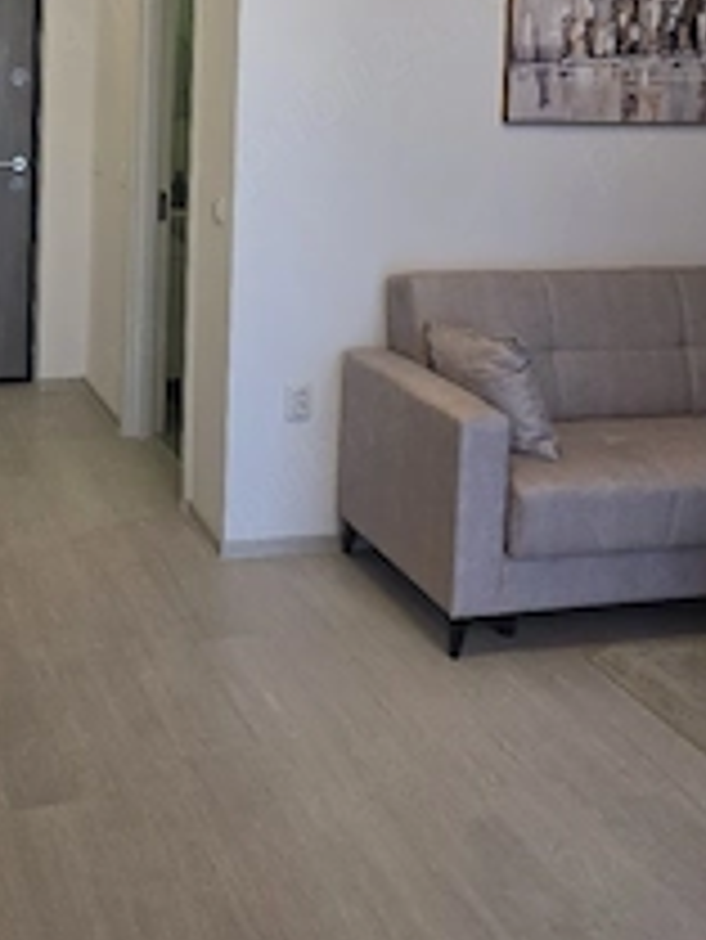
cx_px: 112
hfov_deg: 31.8
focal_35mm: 44
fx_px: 1195
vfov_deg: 40.3
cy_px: 126
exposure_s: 1/101
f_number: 1.8
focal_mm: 5.4
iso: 80
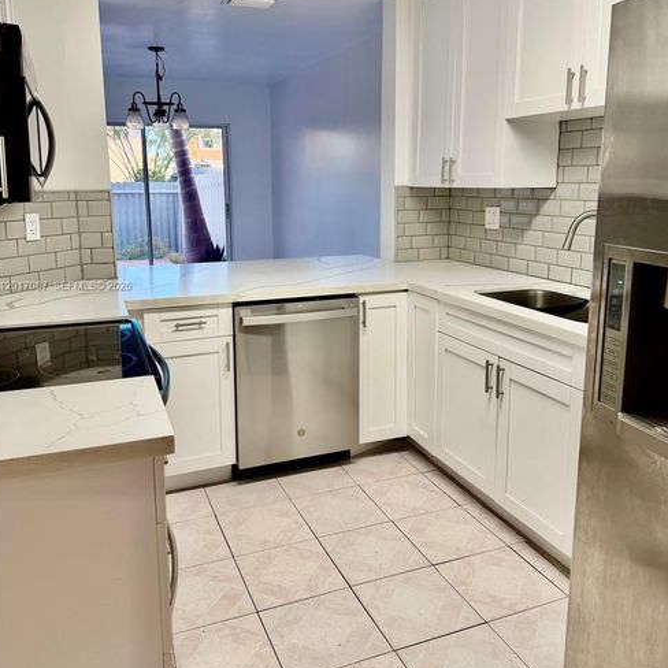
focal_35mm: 29
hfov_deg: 55.6
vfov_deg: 55.4
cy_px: 287
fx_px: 633
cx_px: 333
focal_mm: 6.76
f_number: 1.78
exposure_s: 1/120
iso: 125
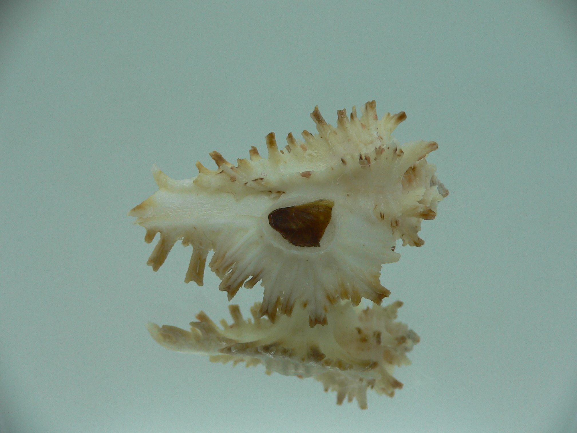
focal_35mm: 35
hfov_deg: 52.6
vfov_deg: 40.7
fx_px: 583
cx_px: 288
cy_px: 216
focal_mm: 4.6
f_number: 2.8
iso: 80
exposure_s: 1/60
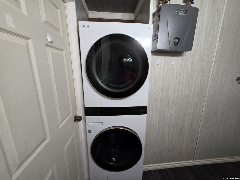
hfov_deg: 106.2
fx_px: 90
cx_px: 120
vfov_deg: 89.9
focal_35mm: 13
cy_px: 90
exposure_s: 1/60
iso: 200
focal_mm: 2.2
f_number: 1.9
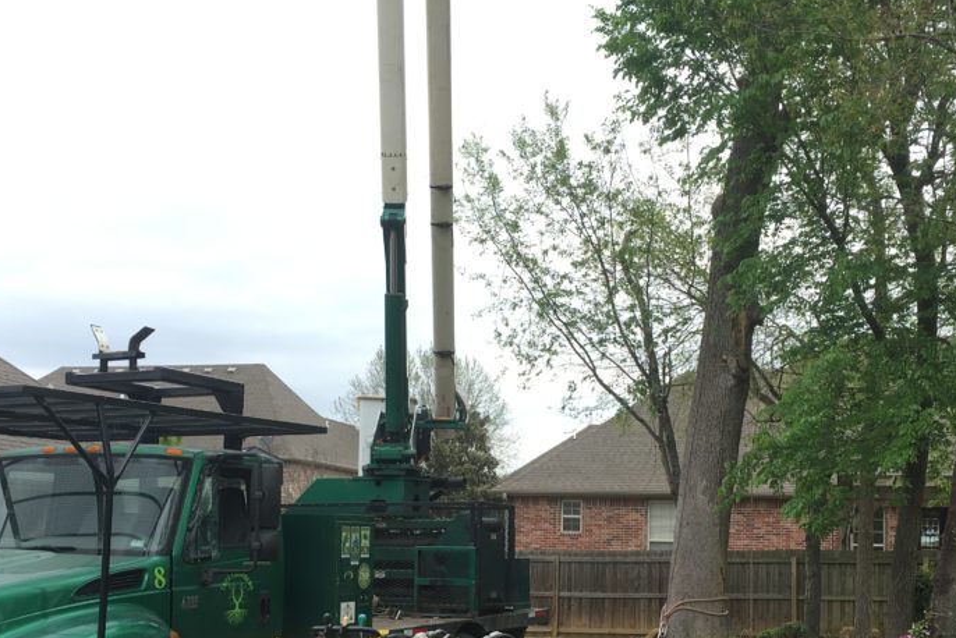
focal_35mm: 45
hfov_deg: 43.6
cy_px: 461
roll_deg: -1.2
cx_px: 517
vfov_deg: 29.5
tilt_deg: +5.3
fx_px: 1195
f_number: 2.2
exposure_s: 1/373
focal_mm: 4.15
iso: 25
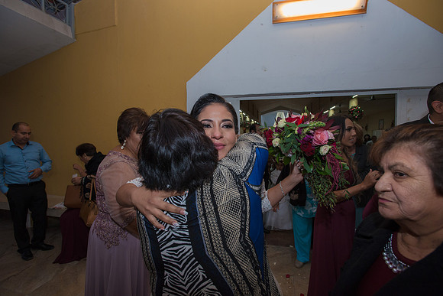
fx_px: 209
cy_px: 148
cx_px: 222
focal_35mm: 17
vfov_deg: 70.5
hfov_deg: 93.3
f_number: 3.5
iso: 1600
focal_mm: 17
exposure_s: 1/100
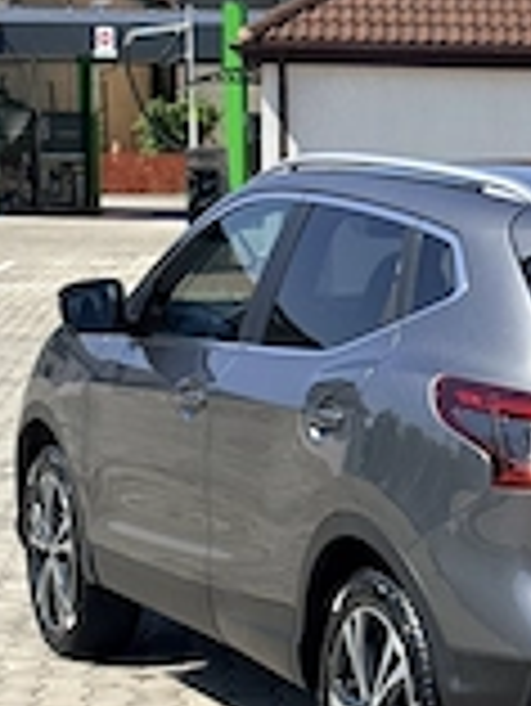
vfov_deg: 16.1
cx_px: 580
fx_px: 2492
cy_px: 445
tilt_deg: -6.3
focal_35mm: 122
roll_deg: -0.7
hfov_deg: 12.0
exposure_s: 1/5587
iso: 100
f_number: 1.78
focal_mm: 6.76
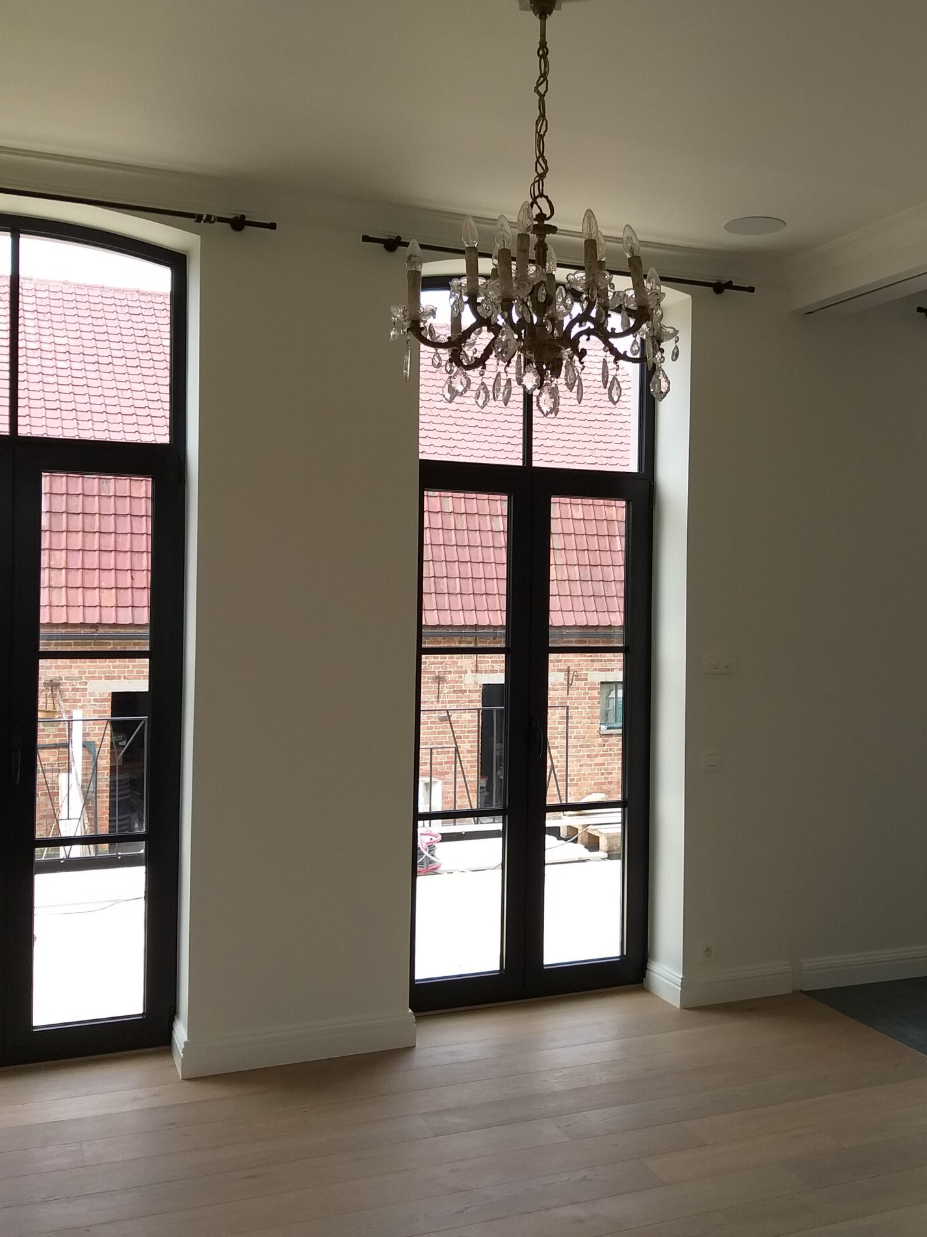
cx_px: 575
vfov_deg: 52.6
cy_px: 614
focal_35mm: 35
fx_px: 1250
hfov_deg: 40.4
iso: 40
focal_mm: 3.93
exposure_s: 1/254
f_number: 1.7
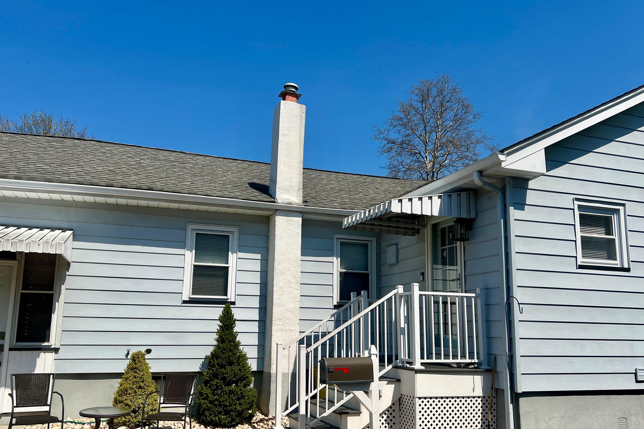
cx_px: 311
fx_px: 537
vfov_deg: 43.6
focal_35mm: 30
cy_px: 237
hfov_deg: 61.9
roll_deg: -0.5
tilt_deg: +9.7
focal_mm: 5.7
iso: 50
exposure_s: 1/8696
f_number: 1.5
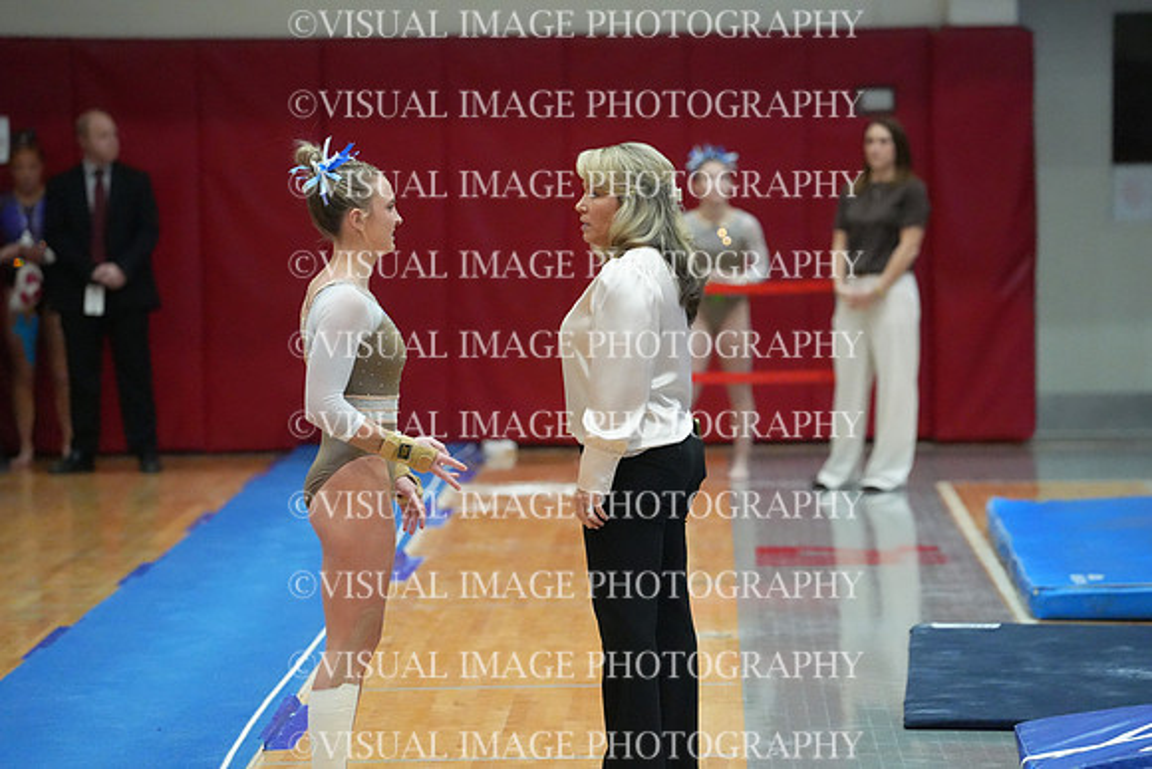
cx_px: 576
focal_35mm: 200
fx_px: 6401
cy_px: 384
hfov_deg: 10.3
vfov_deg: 6.9
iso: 16000
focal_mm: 200
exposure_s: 1/1250
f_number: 4
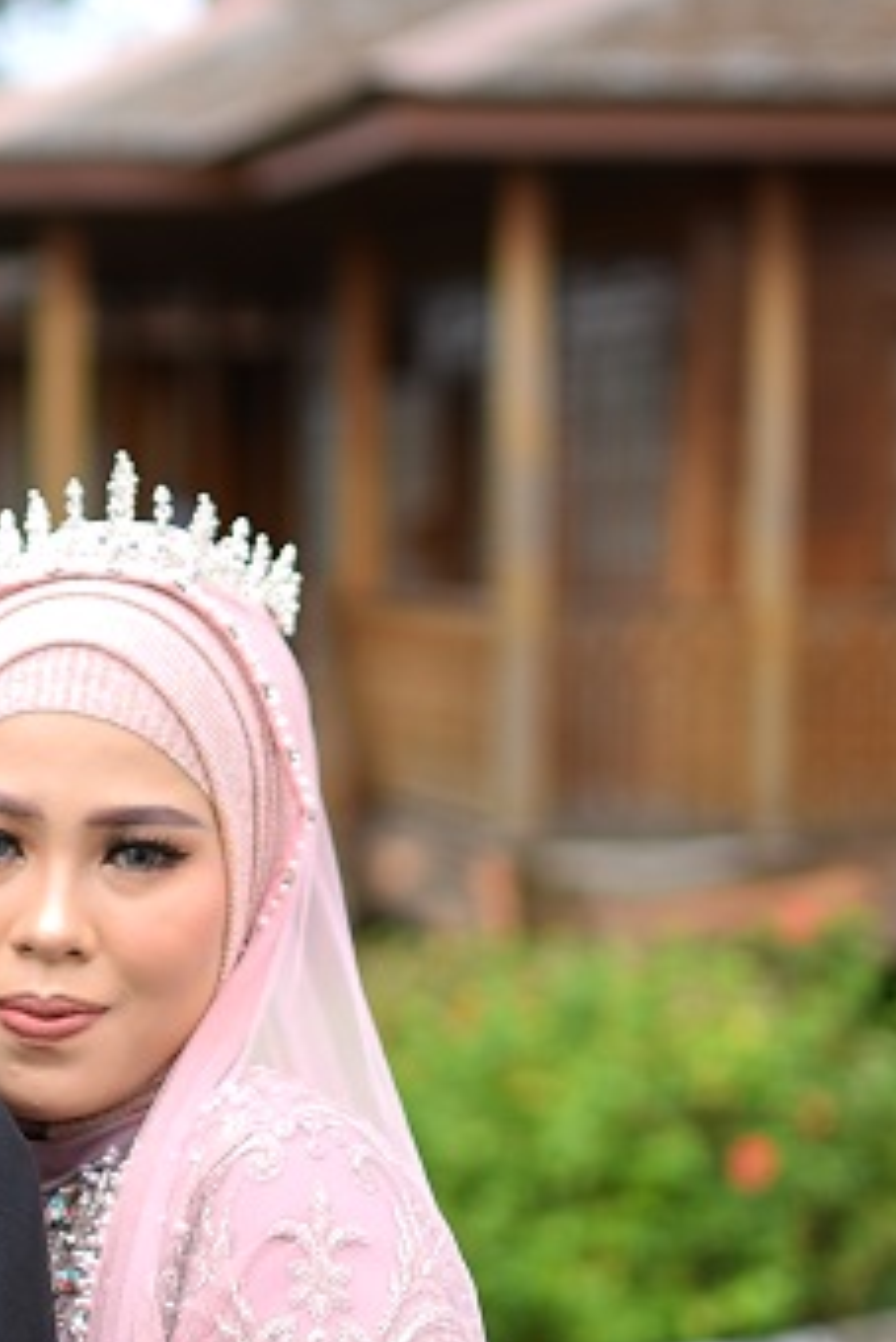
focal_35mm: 130
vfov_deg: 15.8
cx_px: -189
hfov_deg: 10.4
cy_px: 734
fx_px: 4848
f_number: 1.6
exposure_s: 1/500
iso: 50
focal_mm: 35
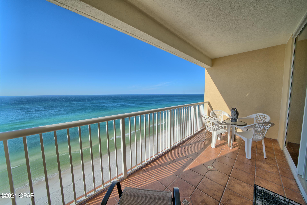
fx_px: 102
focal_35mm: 12
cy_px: 102
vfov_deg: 90.0
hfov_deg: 112.6
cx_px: 154
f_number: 19
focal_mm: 12
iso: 200
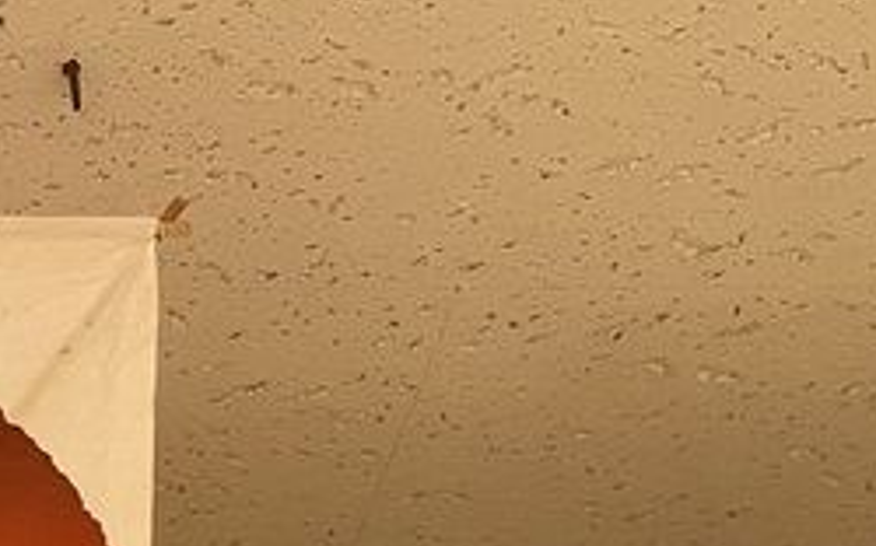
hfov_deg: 20.2
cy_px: 831
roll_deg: -0.3
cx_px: -398
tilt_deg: +37.4
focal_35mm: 90
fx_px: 2148
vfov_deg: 13.6
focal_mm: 4.2
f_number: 1.6
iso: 200
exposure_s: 1/60
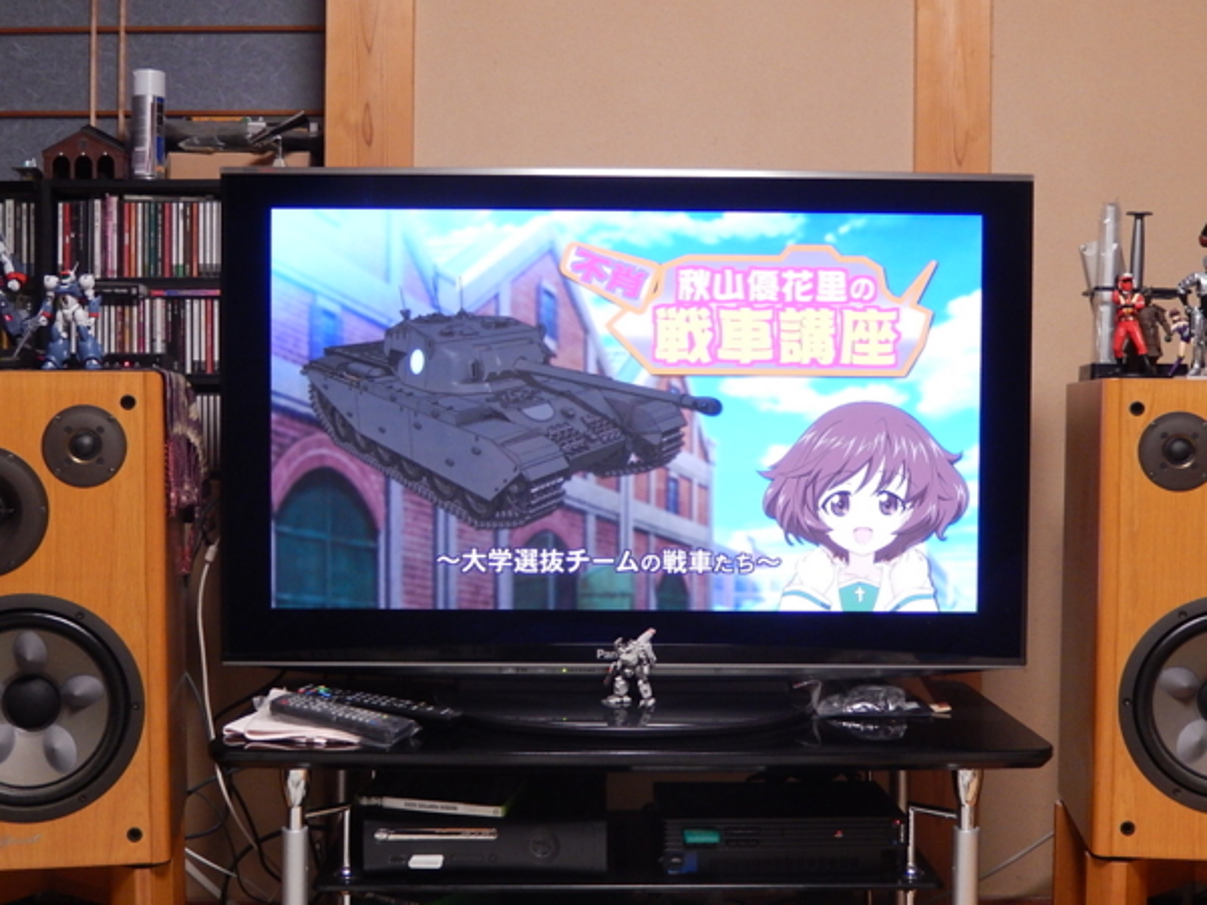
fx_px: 1569
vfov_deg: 32.2
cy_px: 452
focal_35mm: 45
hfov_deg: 42.1
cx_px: 604
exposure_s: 1/10
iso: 400
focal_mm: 8.1
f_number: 4.3
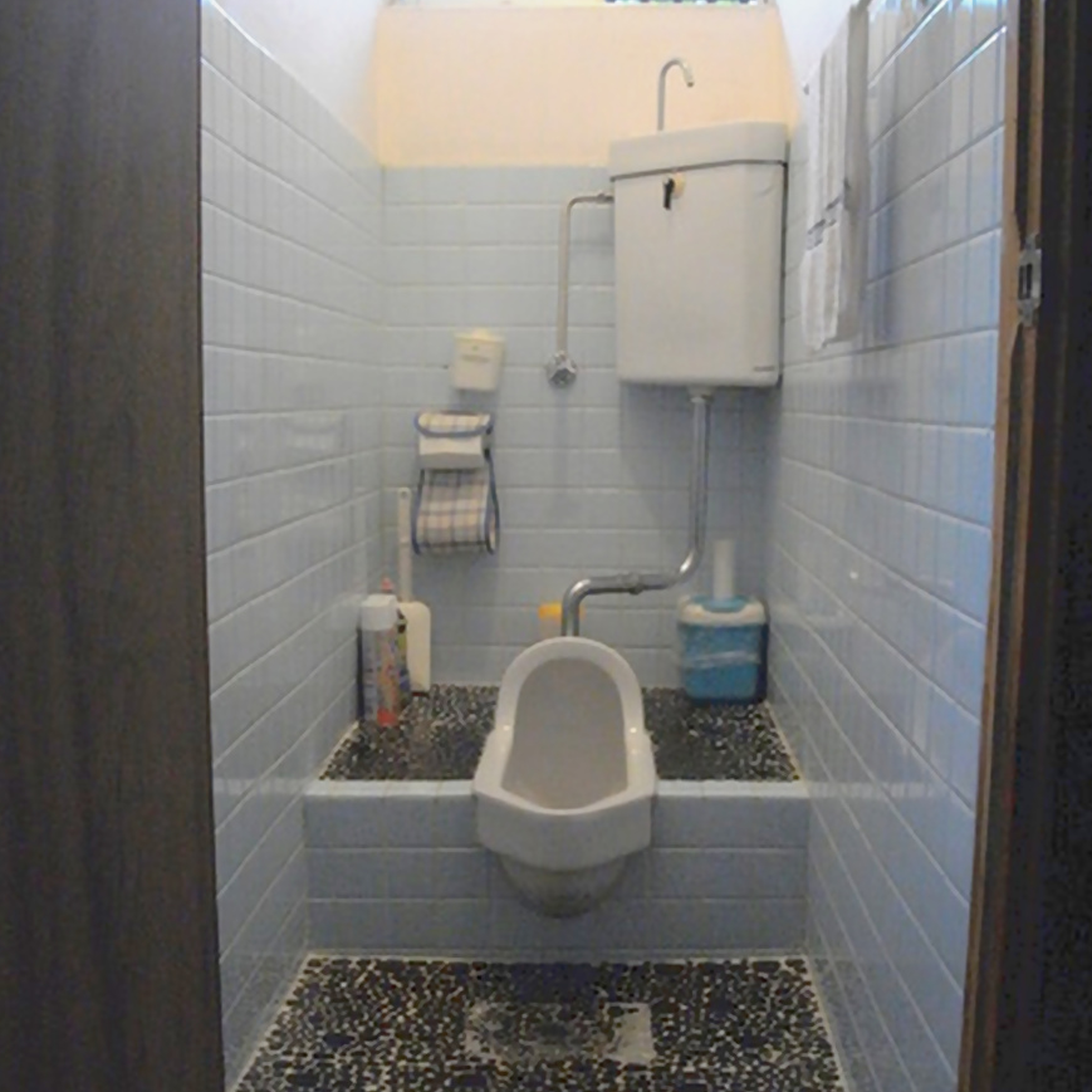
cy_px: 611
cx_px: 548
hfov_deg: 44.9
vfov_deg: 44.8
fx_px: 1321
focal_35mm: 37
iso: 800
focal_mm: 5.7
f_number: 2.9
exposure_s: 1/30
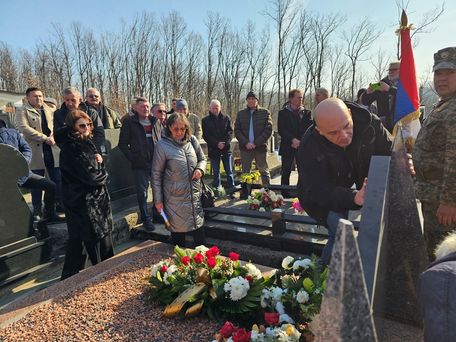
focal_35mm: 23
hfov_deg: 73.9
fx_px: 303
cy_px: 171
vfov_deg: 58.9
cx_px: 228
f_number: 1.7
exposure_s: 1/535
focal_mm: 6.3
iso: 16
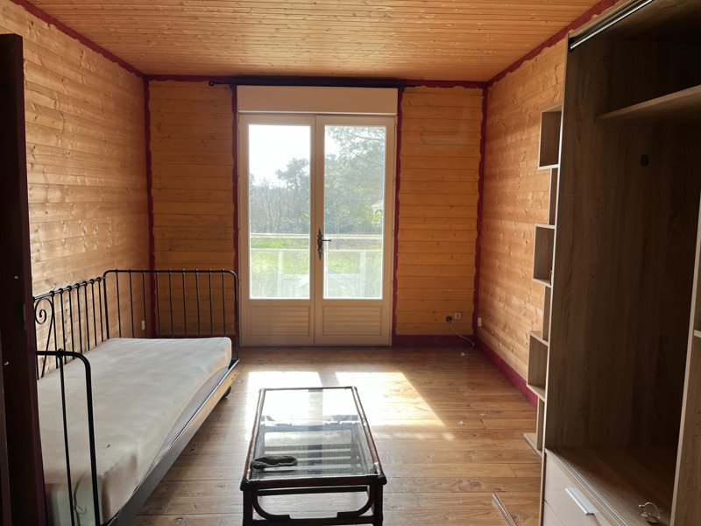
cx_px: 350
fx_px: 527
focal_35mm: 26
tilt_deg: -8.3
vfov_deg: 53.1
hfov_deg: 67.3
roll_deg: -1.3
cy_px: 263
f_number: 1.6
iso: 32
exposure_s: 1/131
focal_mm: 5.1
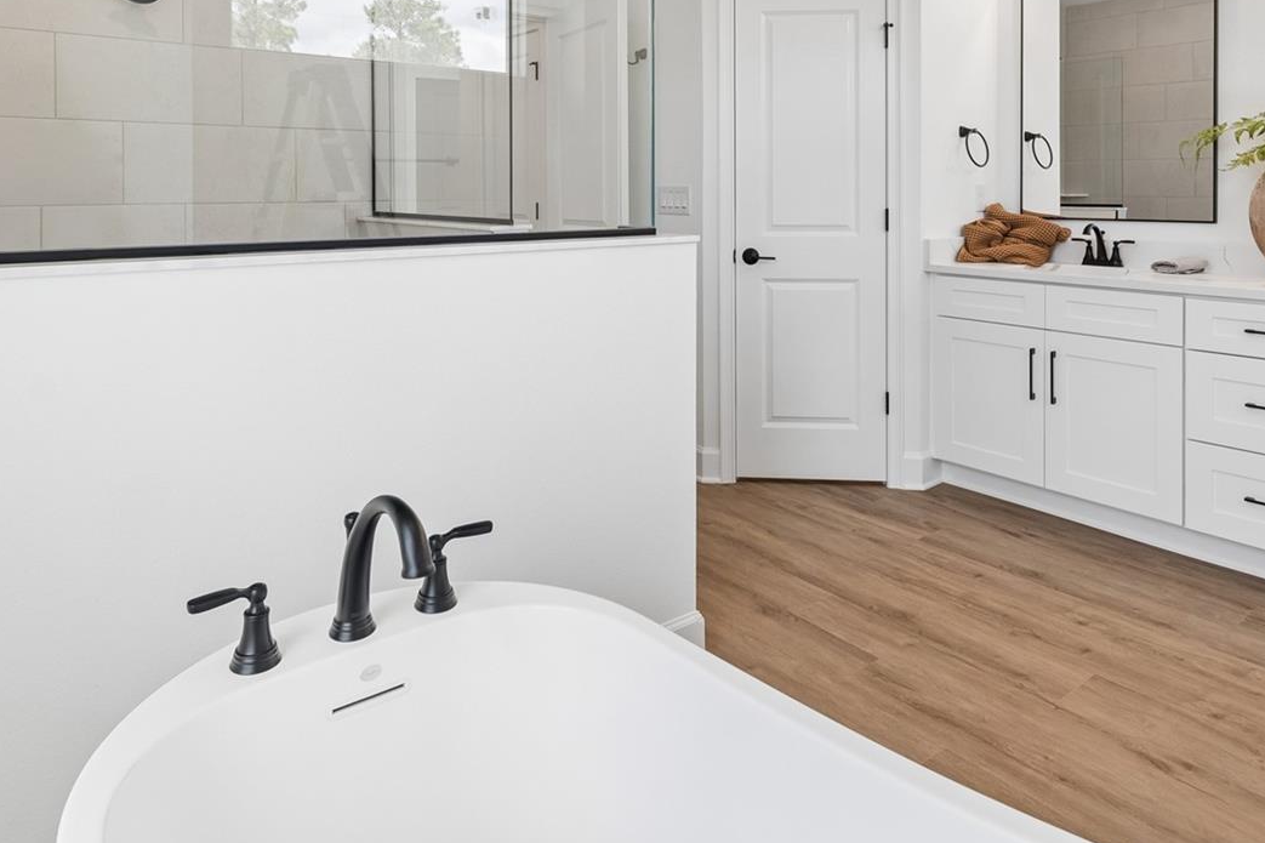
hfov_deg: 76.0
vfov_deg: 52.9
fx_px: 808
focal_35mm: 23
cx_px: 674
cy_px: 223
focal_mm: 10
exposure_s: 1/3.33
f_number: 7.1
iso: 100
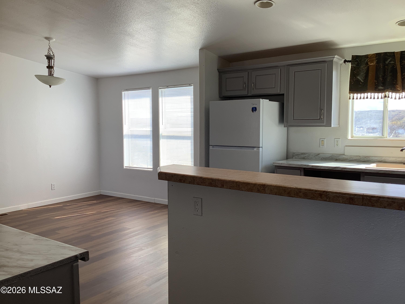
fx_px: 363
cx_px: 202
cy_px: 152
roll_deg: +0.4
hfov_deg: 58.4
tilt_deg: -5.3
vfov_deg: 45.4
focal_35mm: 31
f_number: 2.4
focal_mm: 3.3
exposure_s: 1/120
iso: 25
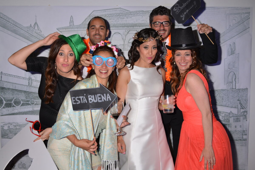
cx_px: 128
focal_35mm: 42
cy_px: 85
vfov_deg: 31.9
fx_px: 298
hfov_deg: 46.4
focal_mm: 28
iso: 400
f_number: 4.5
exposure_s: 1/30
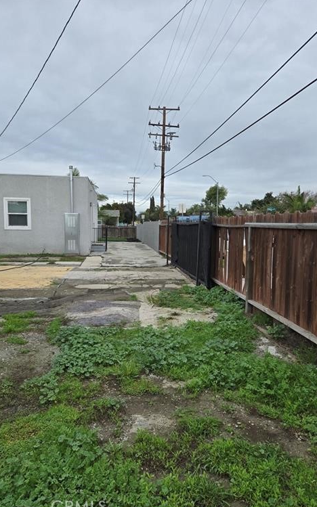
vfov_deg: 72.5
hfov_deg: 49.3
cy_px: 257
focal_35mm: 25
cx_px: 159
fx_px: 346
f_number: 1.8
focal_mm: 5.4
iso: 64
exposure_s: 1/2921
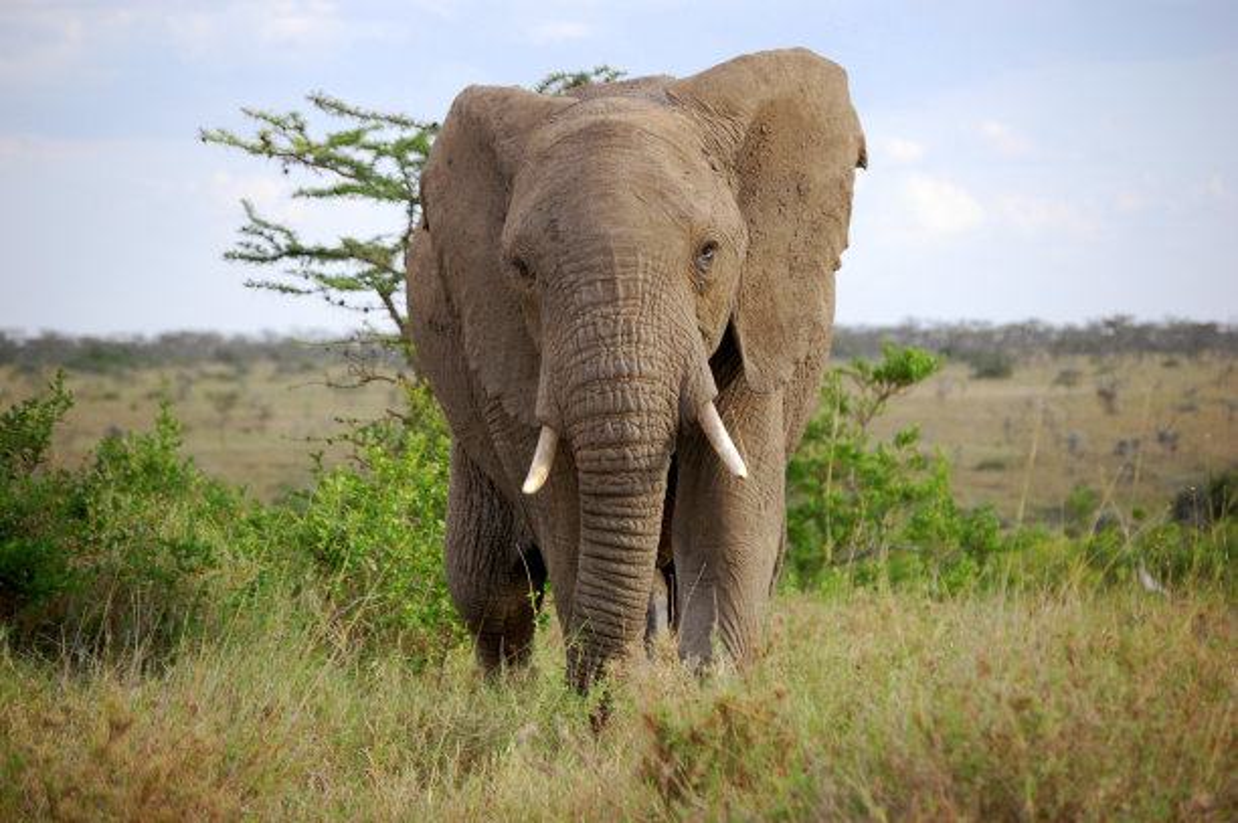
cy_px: 412
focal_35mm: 158
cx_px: 619
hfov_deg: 13.1
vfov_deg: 8.7
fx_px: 5412
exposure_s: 1/400
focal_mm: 105
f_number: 5
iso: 400
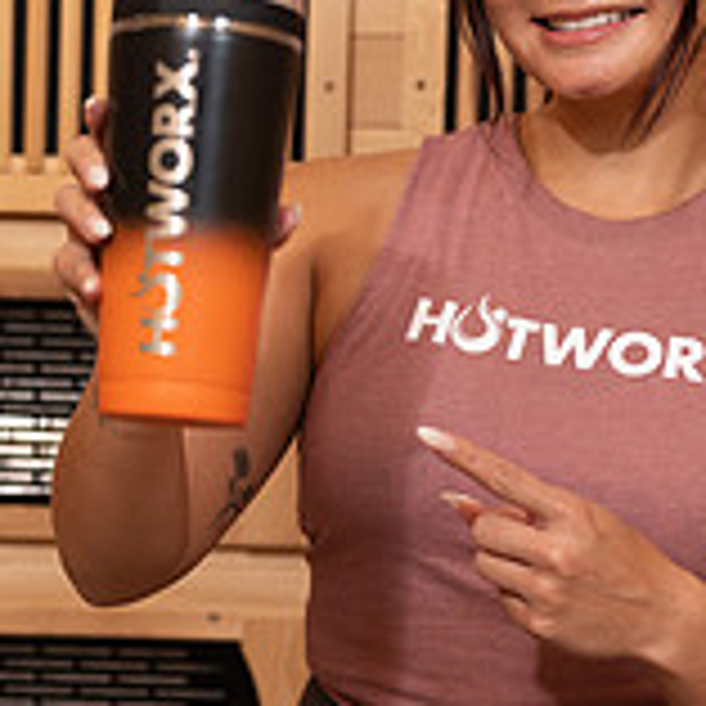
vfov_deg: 14.3
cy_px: 477
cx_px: 229
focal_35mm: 122
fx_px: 2815
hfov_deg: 14.3
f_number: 2.8
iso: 320
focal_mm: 50
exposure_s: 1/100
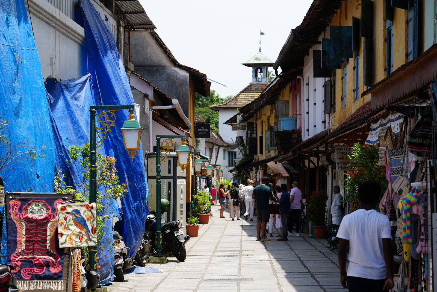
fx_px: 1275
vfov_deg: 13.0
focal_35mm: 105
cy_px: 146
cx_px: 218
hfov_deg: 19.5
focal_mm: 105
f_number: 7.1
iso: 100
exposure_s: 1/200
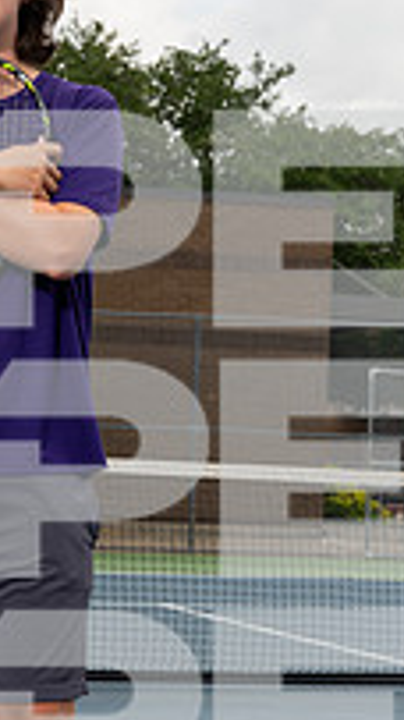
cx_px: -67
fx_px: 2212
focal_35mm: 116
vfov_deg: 18.4
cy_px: 472
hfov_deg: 10.3
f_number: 8
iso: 100
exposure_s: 1/250
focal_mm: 50
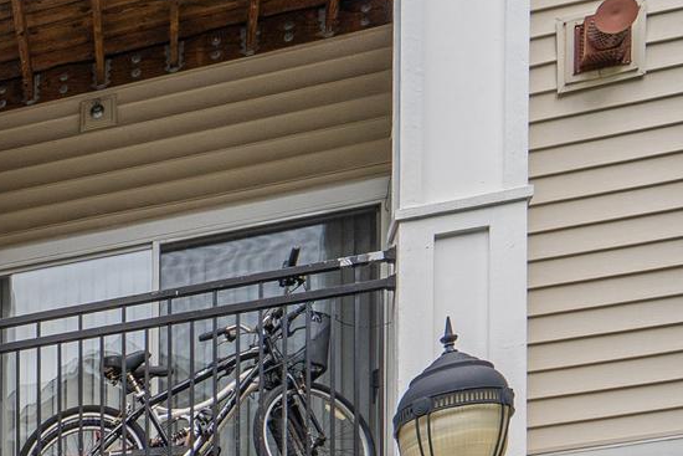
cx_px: -430
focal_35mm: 67
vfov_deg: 18.2
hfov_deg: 22.5
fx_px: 1271
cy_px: 670
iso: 250
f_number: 8
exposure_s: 1/100
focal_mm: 18
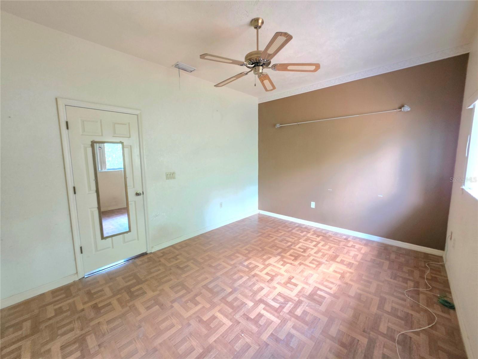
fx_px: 180
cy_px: 180
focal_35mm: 13
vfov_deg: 89.9
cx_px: 239
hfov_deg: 106.2
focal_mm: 2.2
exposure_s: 1/24
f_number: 1.9
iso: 1000
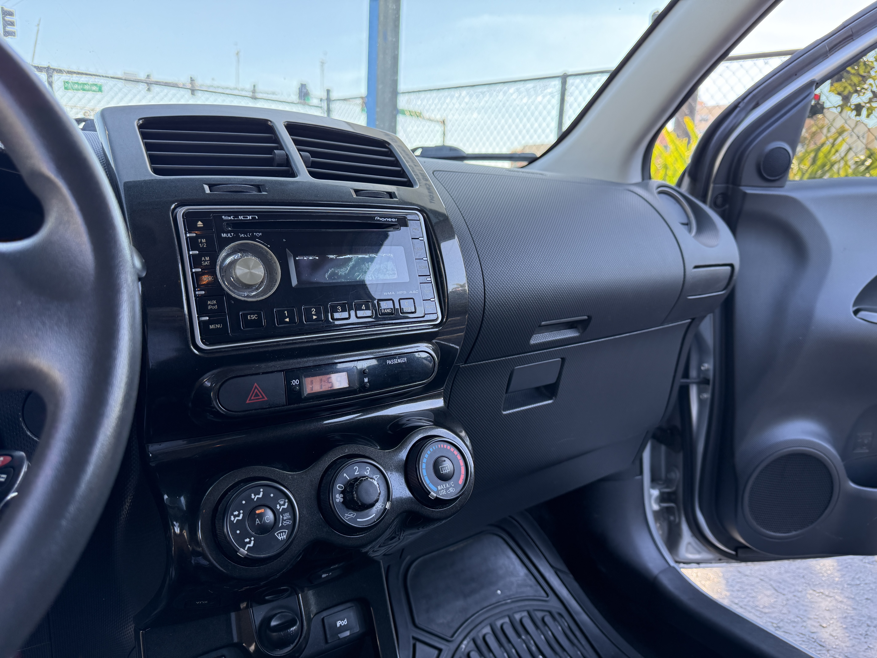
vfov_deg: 56.8
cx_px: 438
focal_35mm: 24
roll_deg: -3.4
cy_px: 329
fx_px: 608
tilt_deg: -10.5
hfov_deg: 71.6
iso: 125
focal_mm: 6.76
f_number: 1.78
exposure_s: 1/230
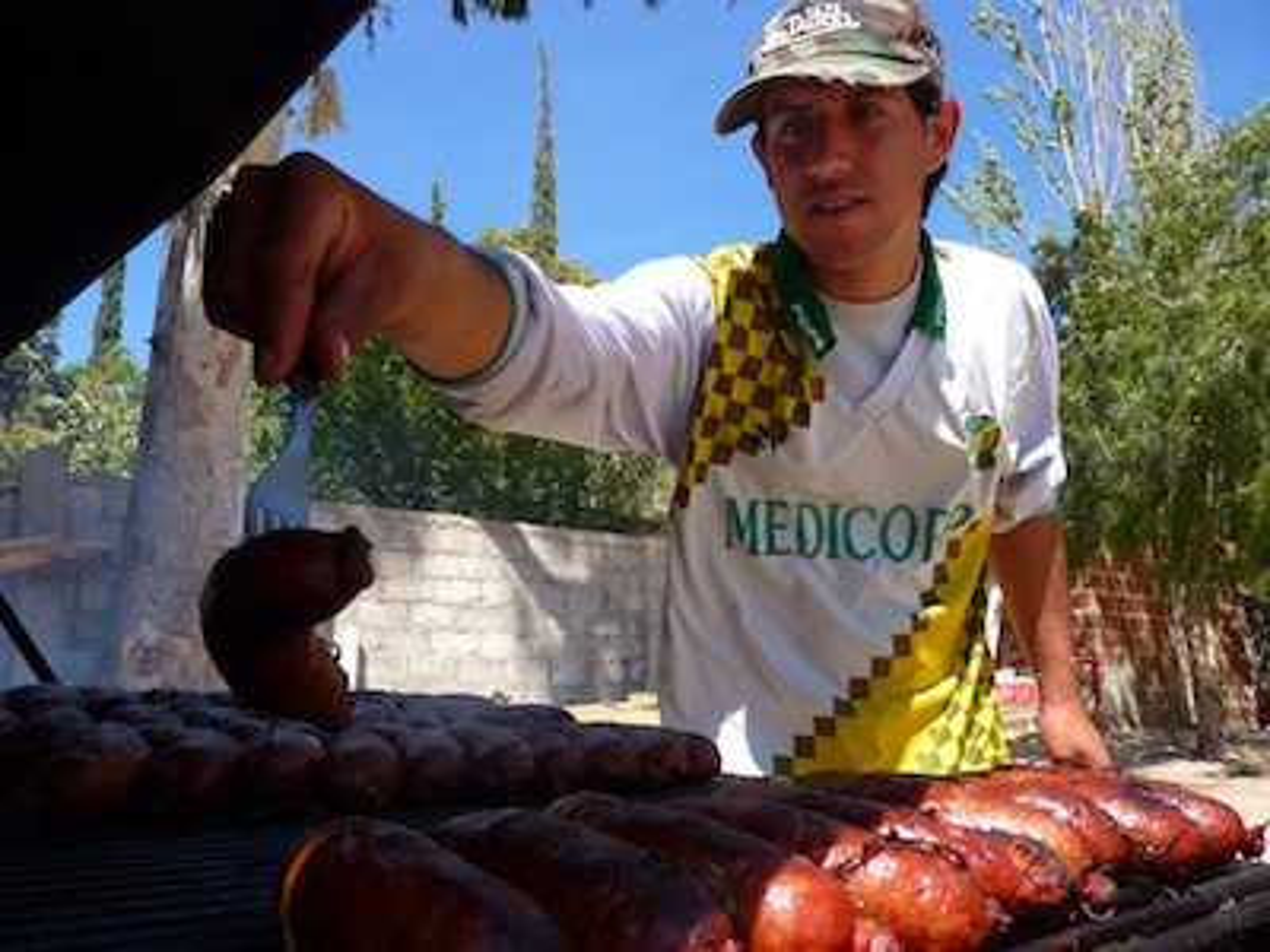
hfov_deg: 69.4
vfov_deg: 54.9
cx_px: 635
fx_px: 917
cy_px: 476
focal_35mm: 25
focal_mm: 4.1
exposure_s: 1/400
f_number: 4
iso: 80
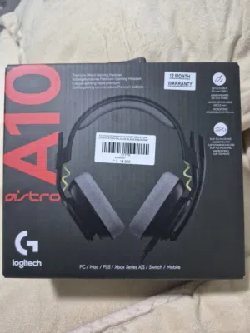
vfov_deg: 73.9
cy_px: 166
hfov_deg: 58.9
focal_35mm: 23
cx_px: 125
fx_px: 221
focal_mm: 5.4
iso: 800
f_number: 1.8
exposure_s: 1/100
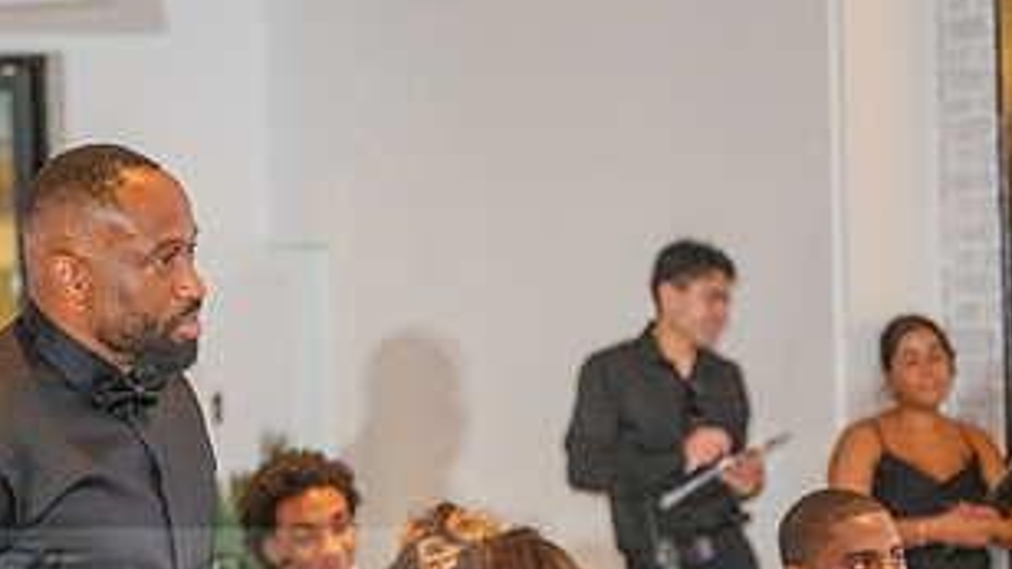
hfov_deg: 15.5
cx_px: 204
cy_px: 607
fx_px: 3702
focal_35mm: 138
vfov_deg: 8.7
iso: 2000
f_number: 2.8
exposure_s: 1/200
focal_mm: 70
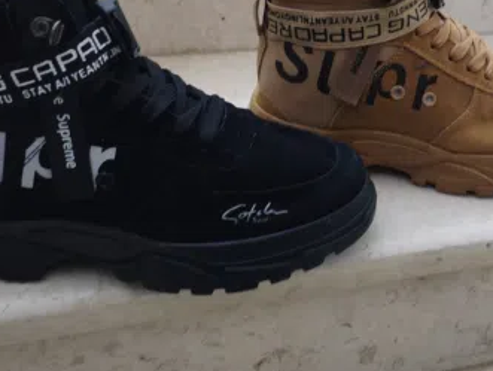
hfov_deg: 33.9
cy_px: 101
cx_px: 344
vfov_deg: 25.9
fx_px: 798
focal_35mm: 56
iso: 1027
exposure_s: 1/25
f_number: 1.8
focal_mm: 4.75
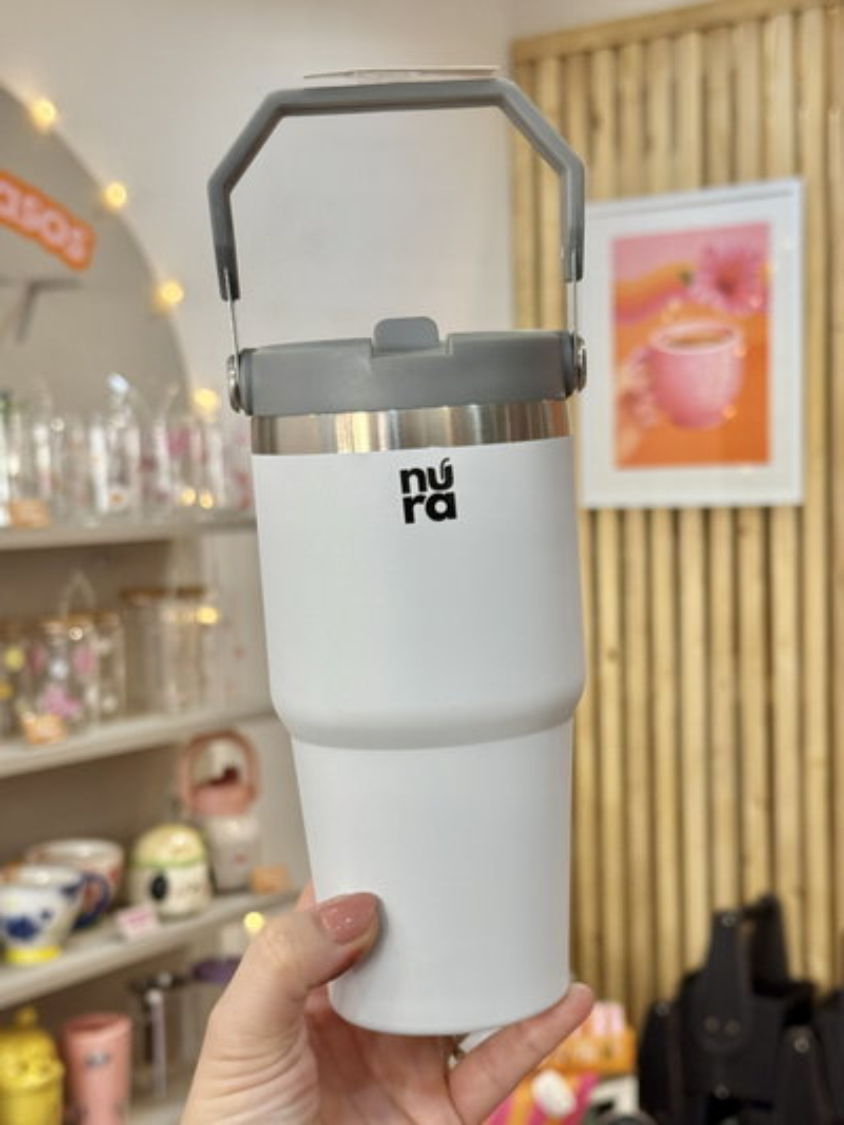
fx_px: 1560
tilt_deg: -4.9
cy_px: 562
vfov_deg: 39.6
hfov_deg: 30.3
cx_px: 422
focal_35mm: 48
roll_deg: +1.5
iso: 80
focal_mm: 6.76
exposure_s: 1/100
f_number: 1.78
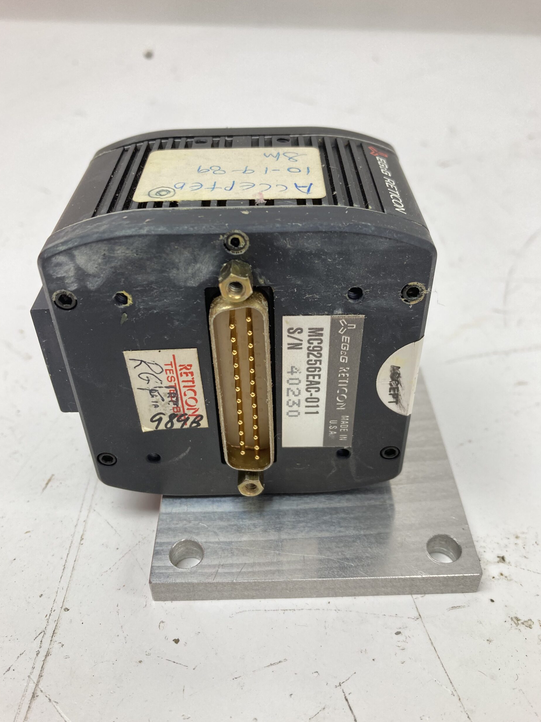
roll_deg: +0.7
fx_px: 604
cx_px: 271
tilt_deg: -37.7
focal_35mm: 29
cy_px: 357
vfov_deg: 61.7
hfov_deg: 48.2
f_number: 1.8
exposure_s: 1/60
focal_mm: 3.99
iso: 40
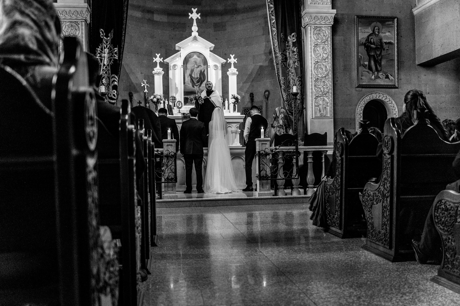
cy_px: 153
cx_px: 230
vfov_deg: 38.3
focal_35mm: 34
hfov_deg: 55.1
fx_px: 441
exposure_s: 1/200
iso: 6400
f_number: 2.8
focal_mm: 34.5
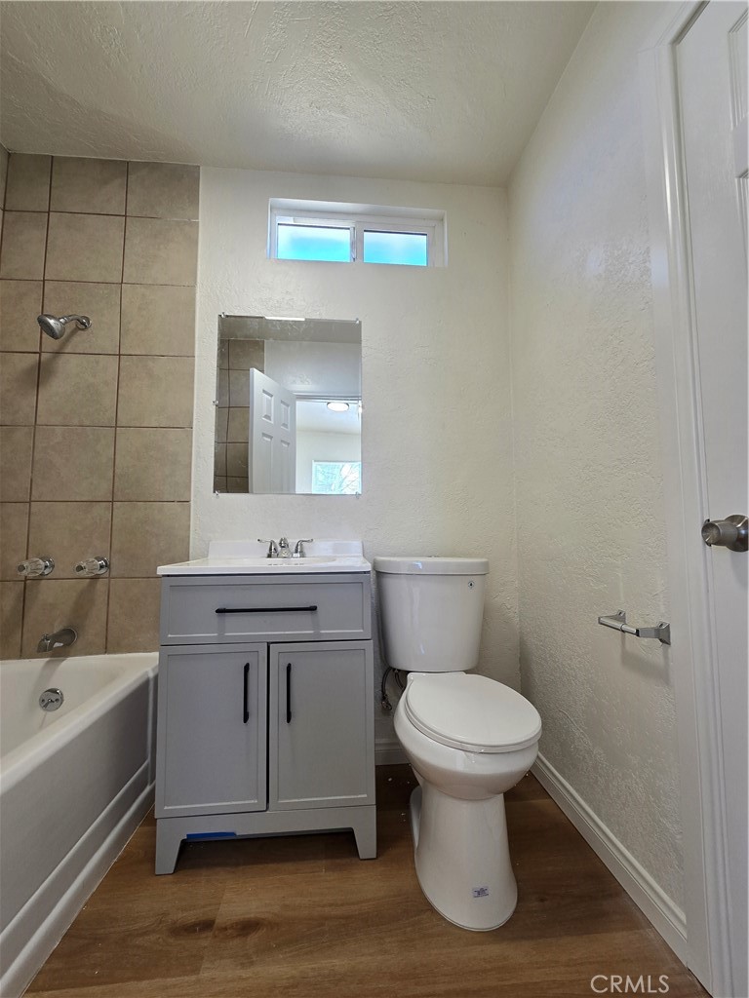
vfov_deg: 106.2
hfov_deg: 89.9
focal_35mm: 13
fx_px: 375
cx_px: 374
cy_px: 499
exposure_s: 1/60
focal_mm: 2.2
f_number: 2.2
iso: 50
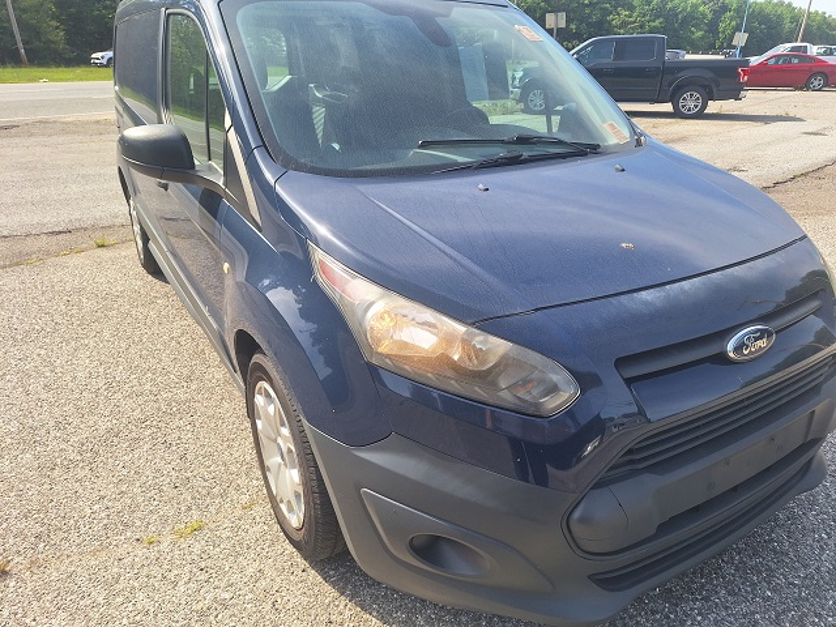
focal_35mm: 23
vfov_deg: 58.9
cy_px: 314
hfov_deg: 73.9
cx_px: 418
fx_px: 555
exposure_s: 1/1098
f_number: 1.8
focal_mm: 5.54
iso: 40
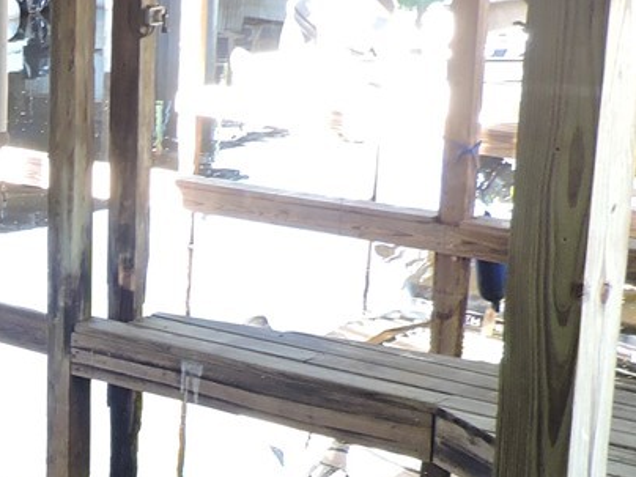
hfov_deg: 18.3
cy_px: 414
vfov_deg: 15.4
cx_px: -331
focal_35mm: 95
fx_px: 1745
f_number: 3
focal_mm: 4.3
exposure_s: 1/30
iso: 180
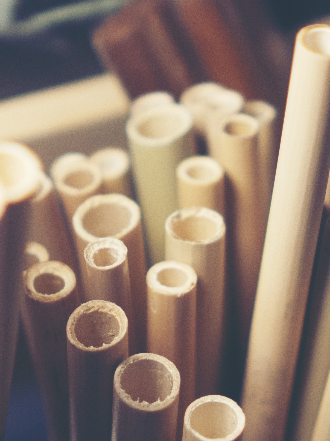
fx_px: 2015
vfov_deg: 12.5
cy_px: 281
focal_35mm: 159
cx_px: 117
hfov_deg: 9.4
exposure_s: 1/800
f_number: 1.8
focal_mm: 35
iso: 320
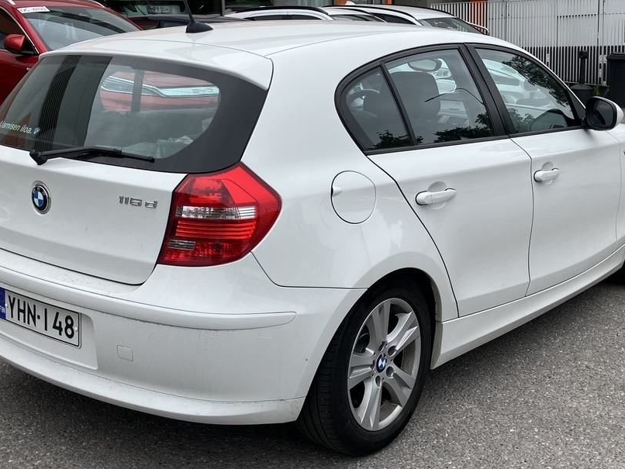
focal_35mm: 50
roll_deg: +0.9
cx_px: 271
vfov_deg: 29.1
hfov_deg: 38.1
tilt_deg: -8.2
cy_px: 209
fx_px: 903
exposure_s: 1/546
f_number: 1.8
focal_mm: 3.99
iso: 32
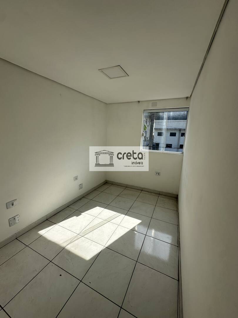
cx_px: 119
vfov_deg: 102.1
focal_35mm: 14
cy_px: 159
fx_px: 128
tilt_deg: -14.3
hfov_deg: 85.7
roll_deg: -0.5
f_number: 2.2
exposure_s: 1/1289
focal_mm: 2.22
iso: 40
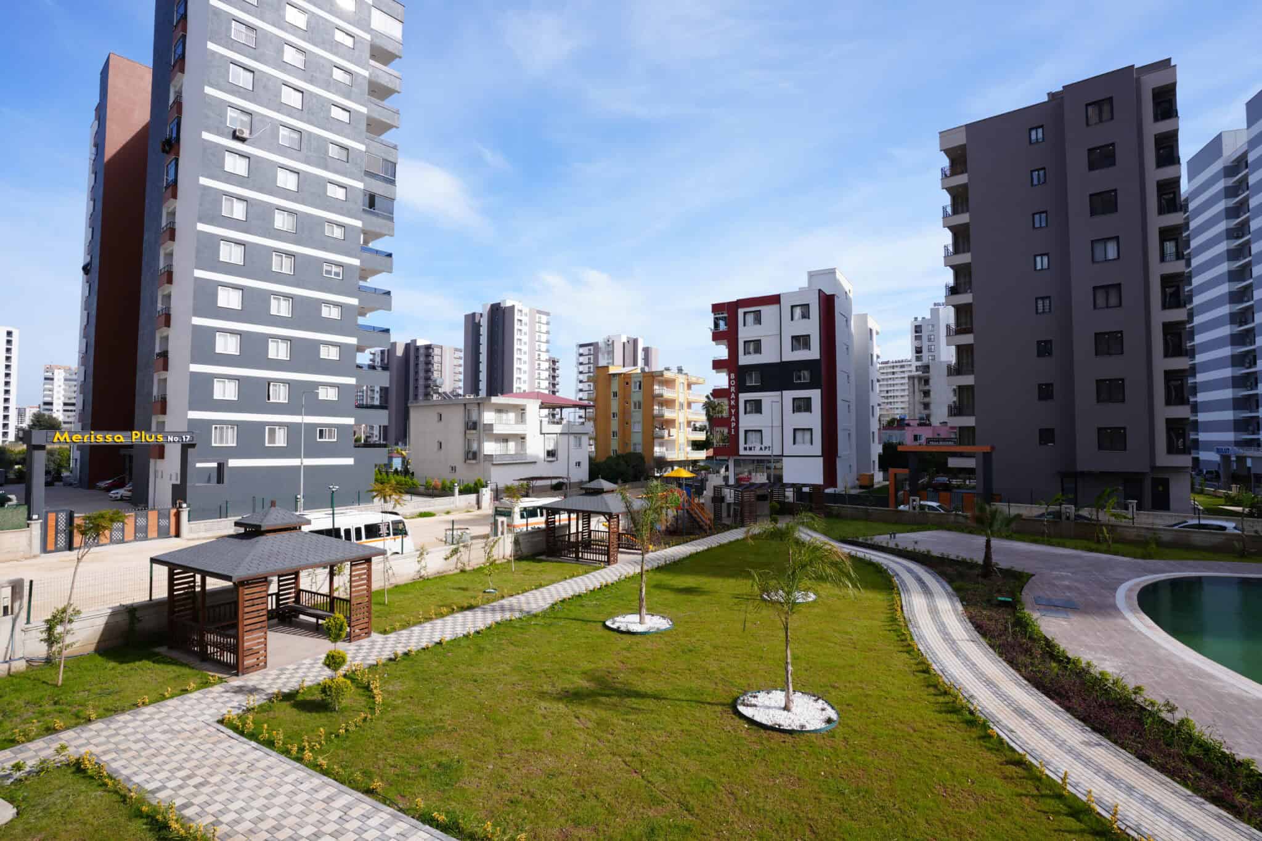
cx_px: 631
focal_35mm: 17
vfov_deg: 70.4
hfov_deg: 93.3
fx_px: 596
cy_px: 420
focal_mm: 17
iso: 100
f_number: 9
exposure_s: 1/125
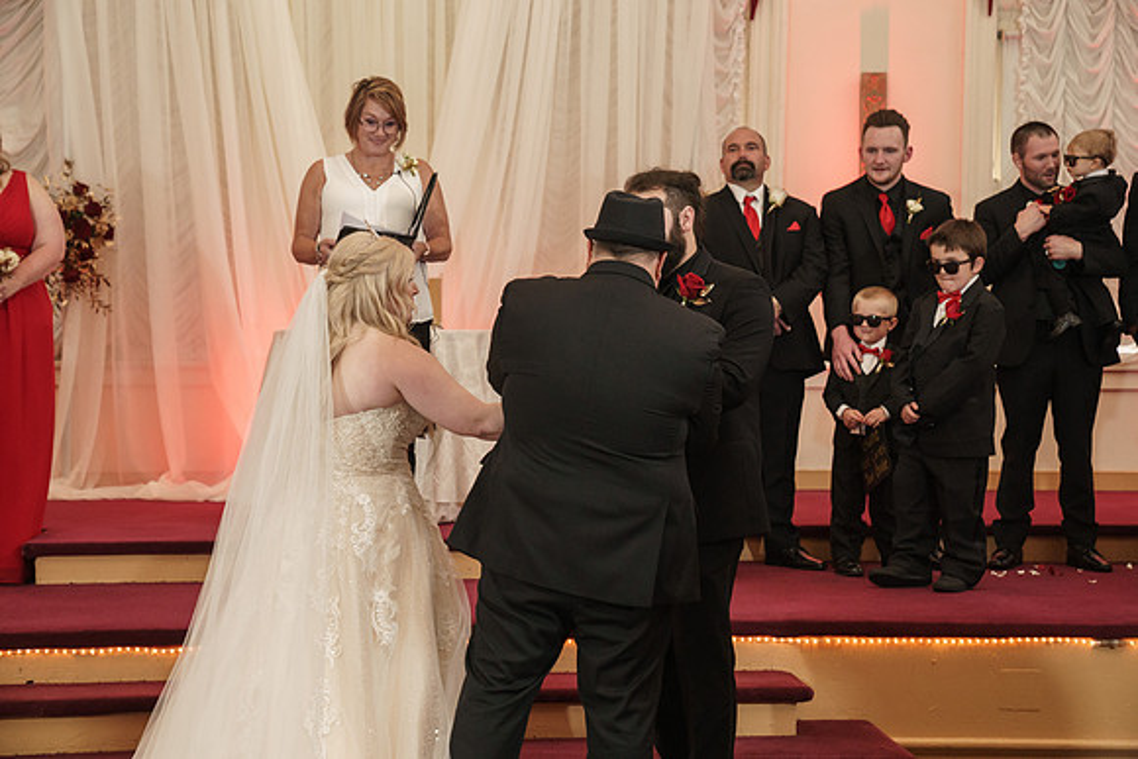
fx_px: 2213
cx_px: 569
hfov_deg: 28.8
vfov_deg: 19.5
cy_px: 380
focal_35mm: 70
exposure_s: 1/160
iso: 2000
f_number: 4
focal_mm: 70
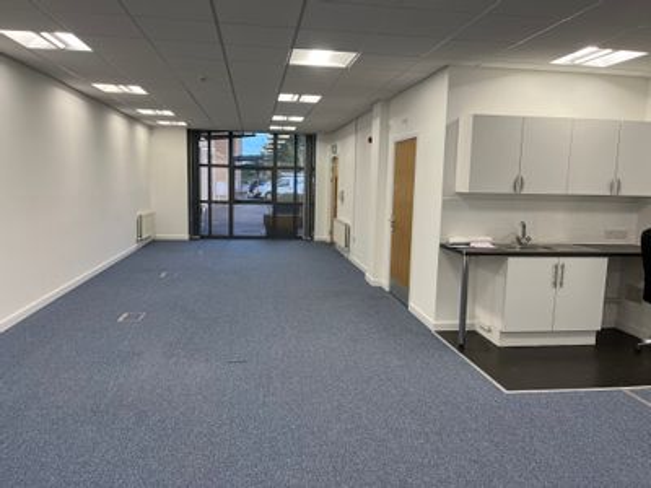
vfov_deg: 53.1
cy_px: 244
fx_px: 489
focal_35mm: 26
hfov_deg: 67.3
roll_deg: -1.6
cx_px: 326
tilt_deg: -7.9
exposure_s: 1/100
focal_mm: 5.1
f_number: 1.6
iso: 80
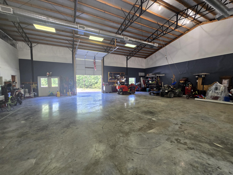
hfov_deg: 106.2
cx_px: 116
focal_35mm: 13
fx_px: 88
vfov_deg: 89.9
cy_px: 88
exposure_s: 1/60
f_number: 2.2
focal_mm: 2.2
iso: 160
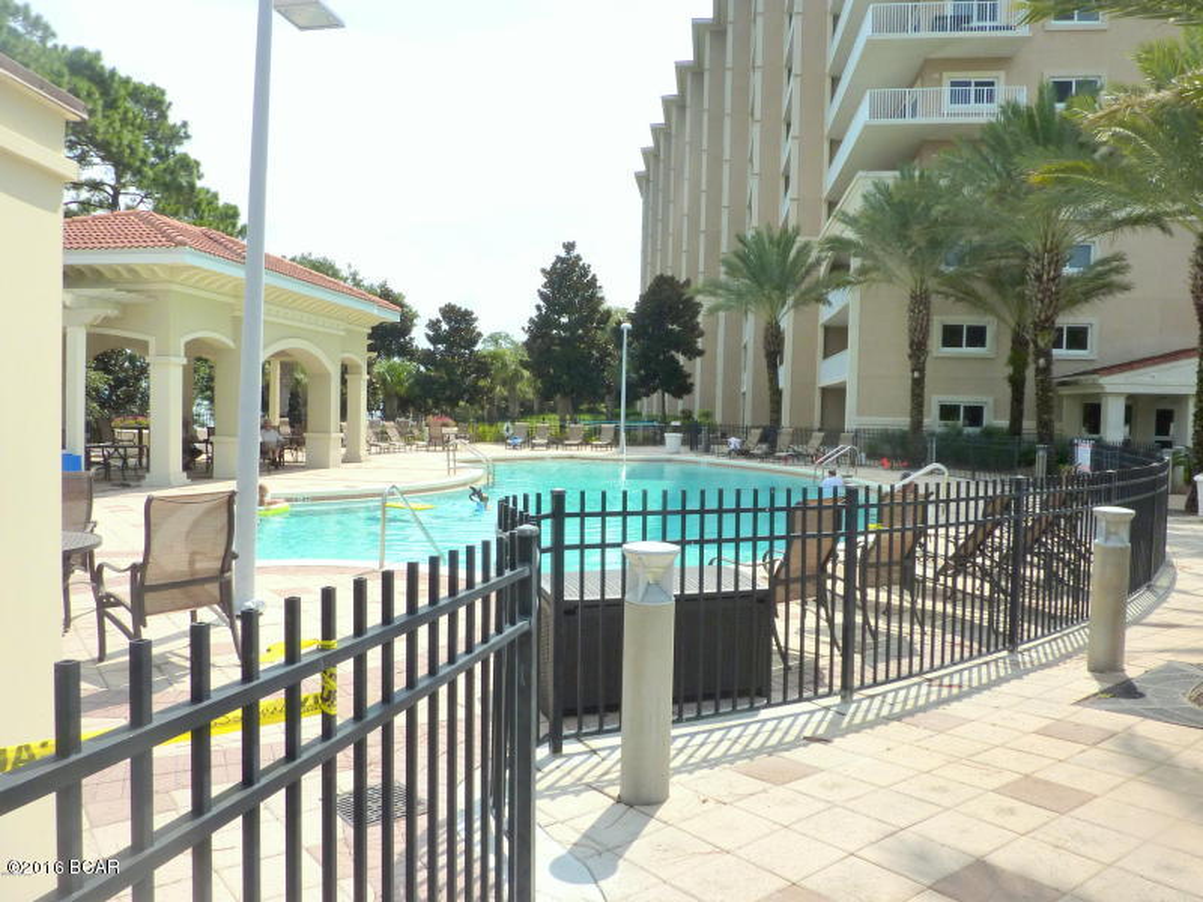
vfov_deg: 54.9
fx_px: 869
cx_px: 602
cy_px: 451
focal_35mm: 25
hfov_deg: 69.4
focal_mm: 4.1
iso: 125
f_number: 5.6
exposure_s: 1/500
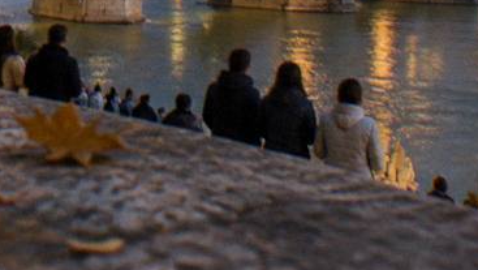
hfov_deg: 16.0
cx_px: 188
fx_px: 1700
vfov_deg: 8.9
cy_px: -64
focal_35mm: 134
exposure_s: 1/500
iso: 800
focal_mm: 47
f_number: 7.1
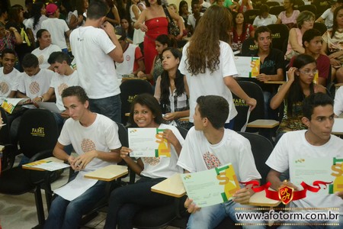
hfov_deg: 41.1
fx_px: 457
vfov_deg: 28.1
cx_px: 172
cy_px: 114
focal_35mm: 48
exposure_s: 1/100
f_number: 4.2
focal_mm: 32
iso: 3200
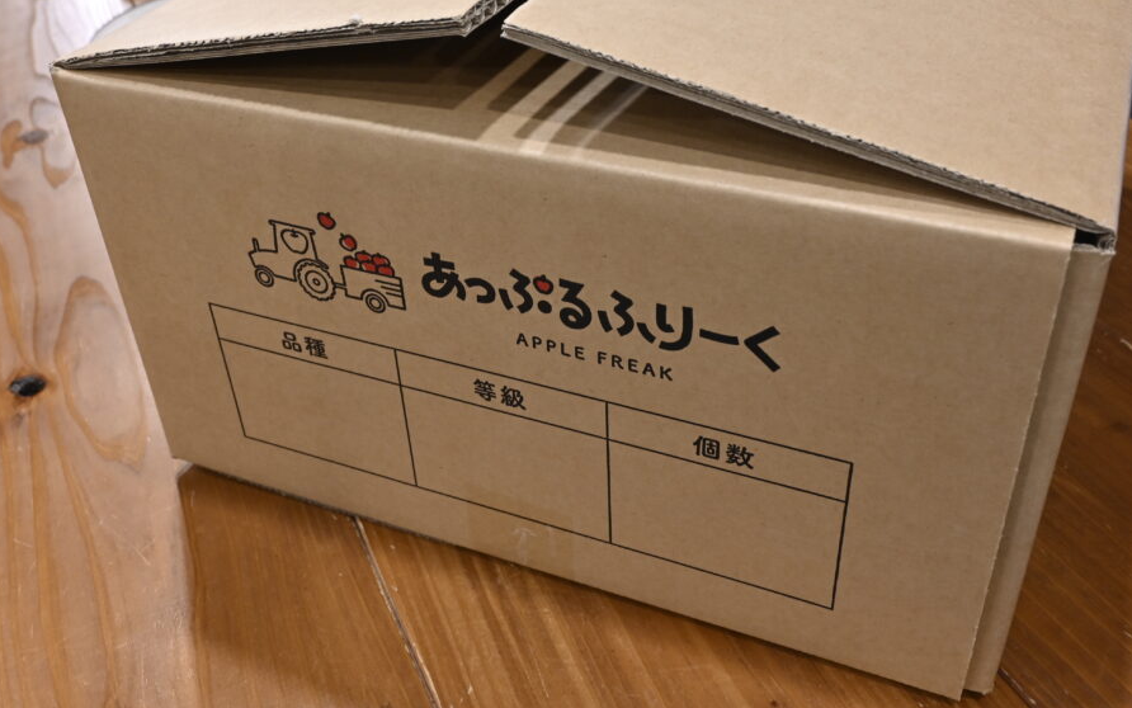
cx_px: 563
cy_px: 329
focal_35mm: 37
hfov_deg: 52.7
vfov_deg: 34.4
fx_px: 1142
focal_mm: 24
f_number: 8
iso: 320
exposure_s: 1/10
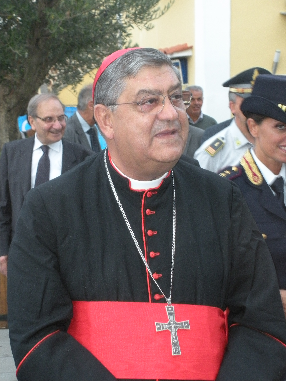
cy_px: 190
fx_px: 859
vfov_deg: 25.0
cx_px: 143
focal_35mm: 78
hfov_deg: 18.9
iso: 400
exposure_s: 1/71.5
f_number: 4.8
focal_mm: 14.2
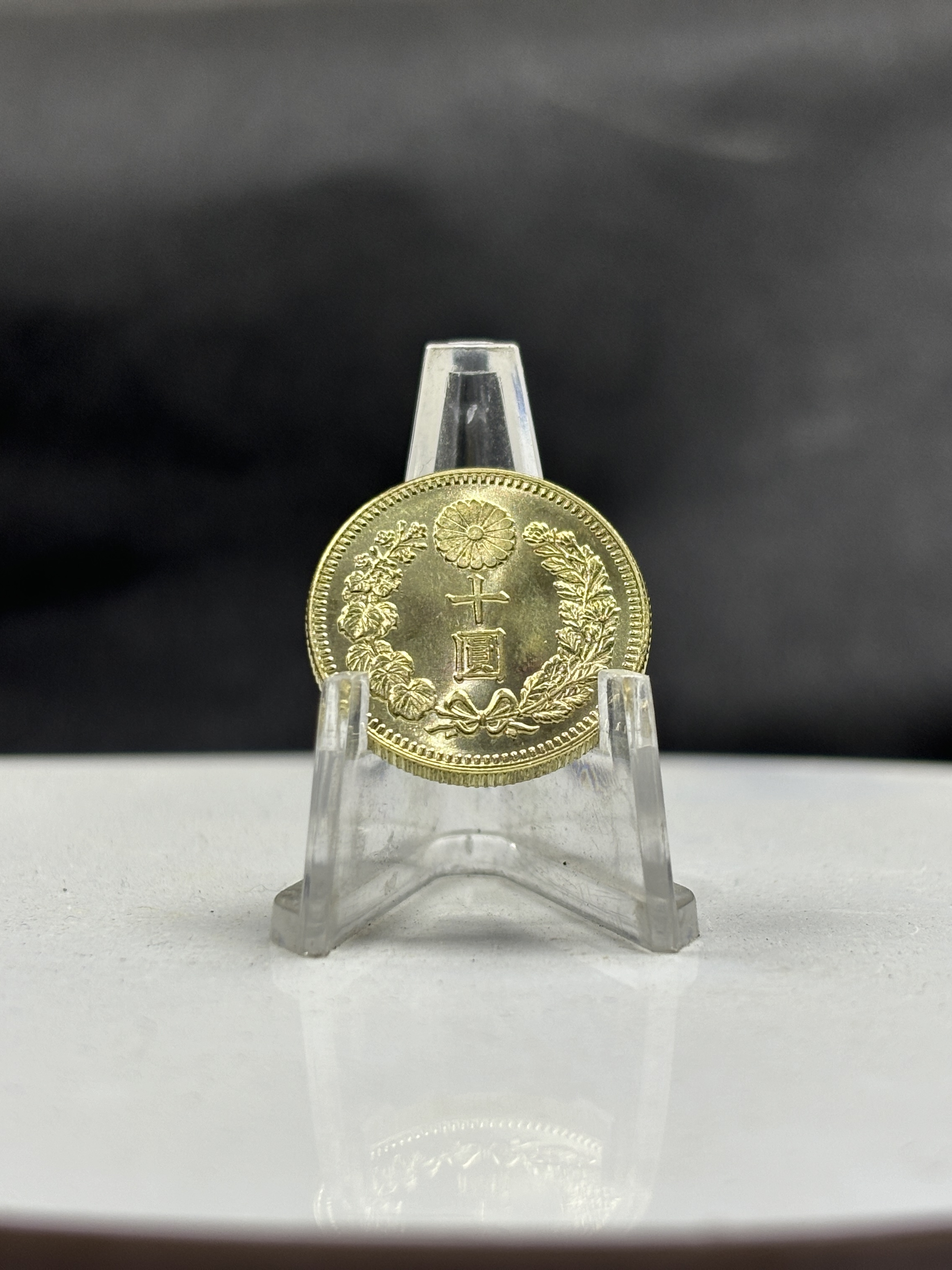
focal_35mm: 52
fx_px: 1907
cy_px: 635
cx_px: 476
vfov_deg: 36.8
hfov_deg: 28.0
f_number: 1.6
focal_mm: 5.96
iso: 32
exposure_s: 1/50
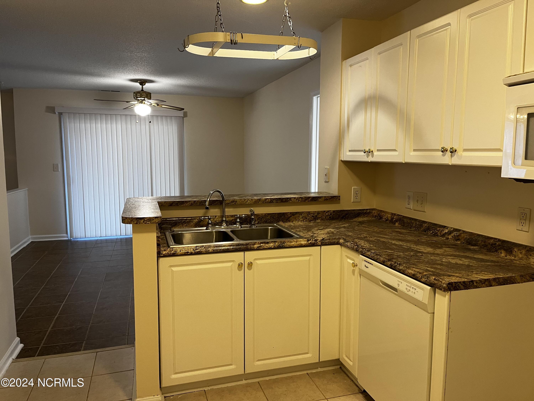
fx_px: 401
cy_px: 200
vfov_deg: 53.1
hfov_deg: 67.3
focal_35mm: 26
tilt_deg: -5.3
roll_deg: -0.5
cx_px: 267
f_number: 1.6
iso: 160
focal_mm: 5.1
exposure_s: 1/60
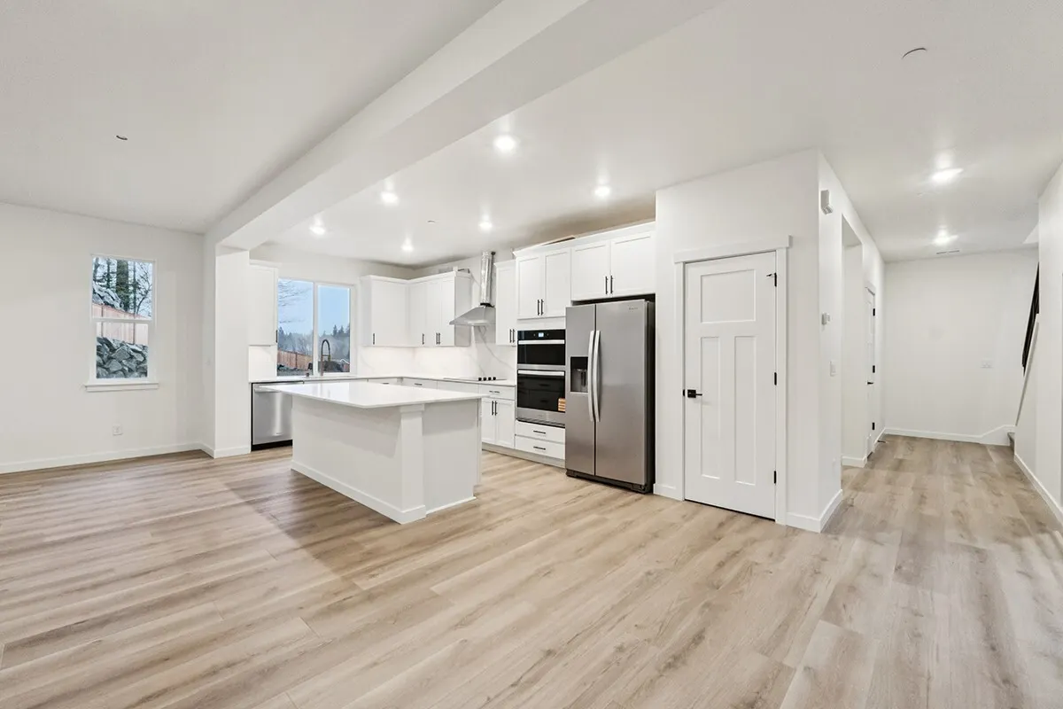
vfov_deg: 77.3
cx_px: 532
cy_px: 354
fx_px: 443
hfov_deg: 100.4
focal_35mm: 15
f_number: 9
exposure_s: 1/30
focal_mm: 10
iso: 2000
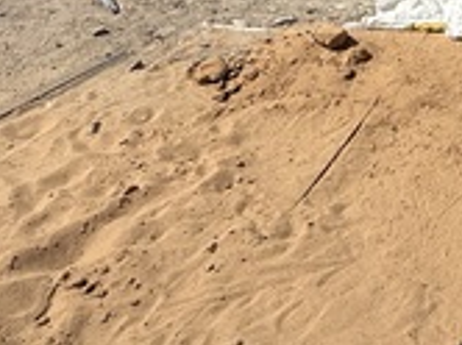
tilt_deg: +1.1
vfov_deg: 20.3
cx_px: 576
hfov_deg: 29.7
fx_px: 720
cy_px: -256
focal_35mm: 54
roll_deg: -1.3
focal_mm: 2.22
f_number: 2.2
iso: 50
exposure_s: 1/2237
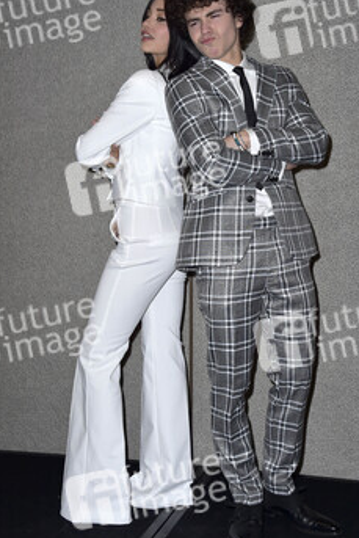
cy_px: 257
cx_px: 192
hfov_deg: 24.2
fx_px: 837
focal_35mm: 56
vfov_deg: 35.6
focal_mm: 48
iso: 500
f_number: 6.3
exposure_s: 1/250
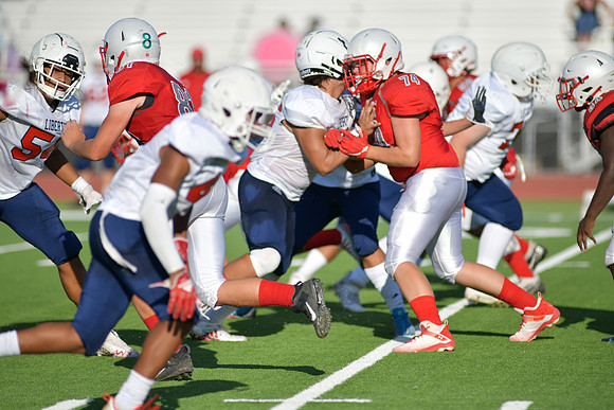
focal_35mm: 300
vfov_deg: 4.6
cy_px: 205
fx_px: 5118
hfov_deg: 6.9
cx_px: 307
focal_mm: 300
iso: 72
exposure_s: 1/2000
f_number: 3.5
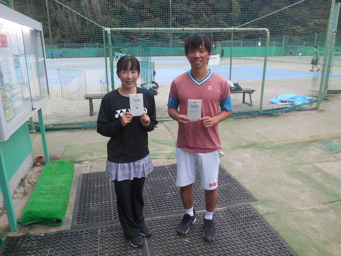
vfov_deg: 53.1
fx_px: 256
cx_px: 170
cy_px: 128
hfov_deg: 67.3
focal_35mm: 26
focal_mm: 4.7
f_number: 3.4
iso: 80
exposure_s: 1/40
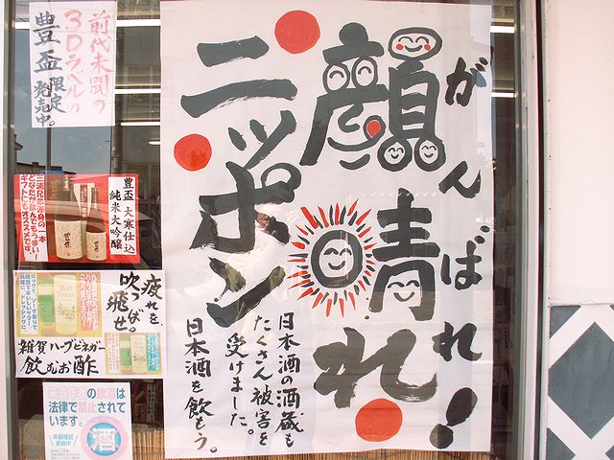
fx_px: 621
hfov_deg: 52.6
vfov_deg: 40.7
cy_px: 230
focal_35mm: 35
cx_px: 307
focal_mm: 5.86
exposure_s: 1/100
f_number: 5
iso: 50
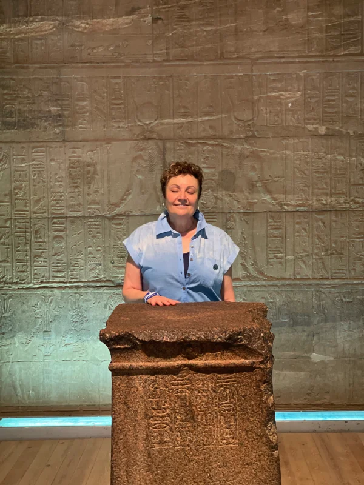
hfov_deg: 22.9
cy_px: 242
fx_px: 897
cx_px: 182
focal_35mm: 64
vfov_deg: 30.3
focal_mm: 7.5
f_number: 2.2
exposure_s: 1/25
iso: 320
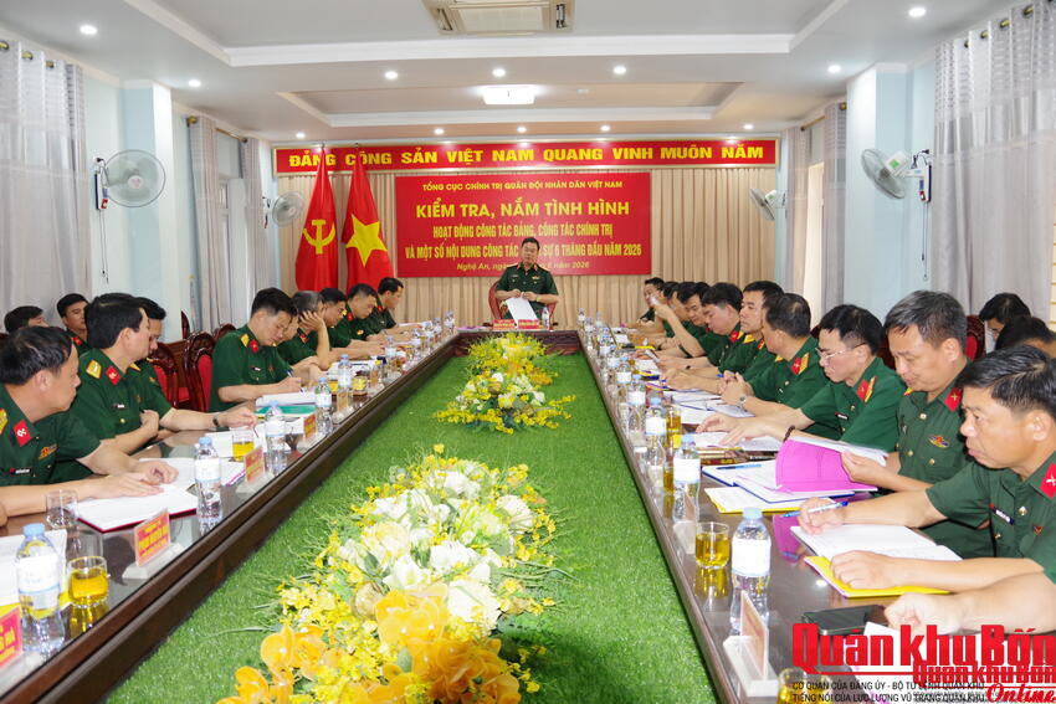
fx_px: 792
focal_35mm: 27
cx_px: 528
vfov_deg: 47.9
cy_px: 352
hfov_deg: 67.4
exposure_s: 1/50
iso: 800
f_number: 5.6
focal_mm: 18
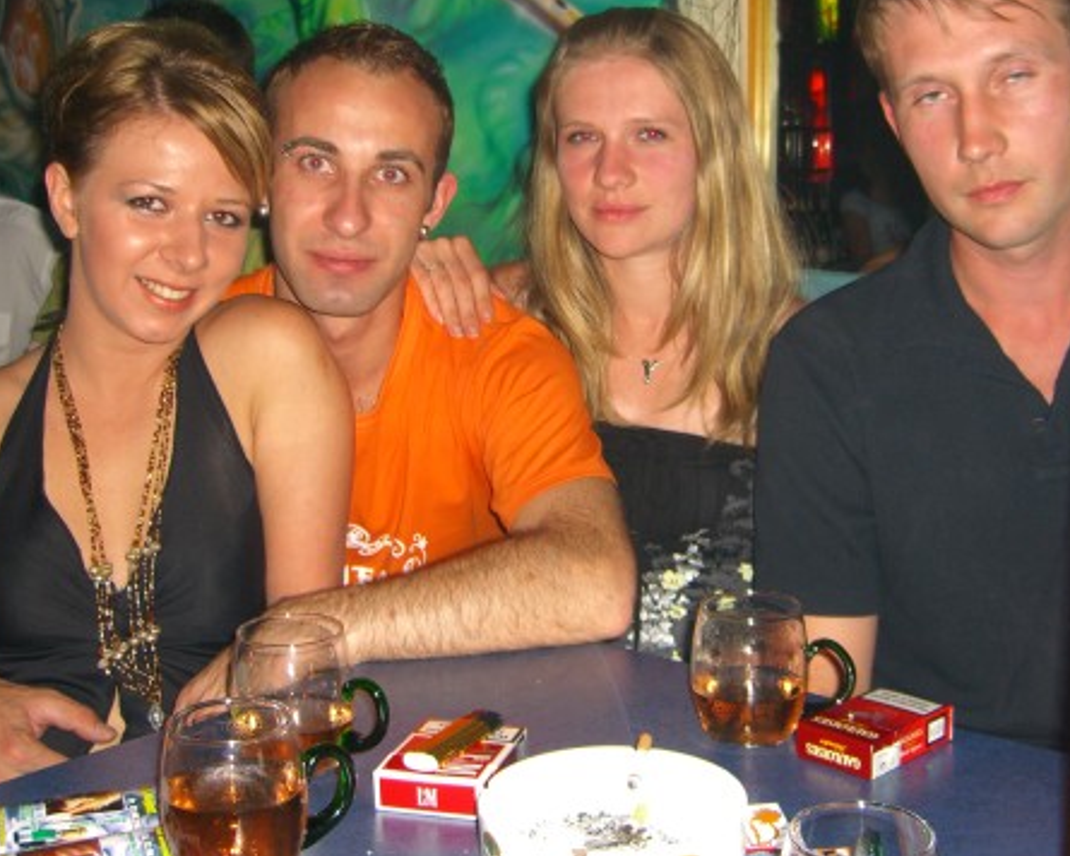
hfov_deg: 37.3
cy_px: 320
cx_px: 577
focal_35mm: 50
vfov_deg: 30.1
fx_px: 1583
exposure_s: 1/60
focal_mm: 7.9
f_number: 2.8
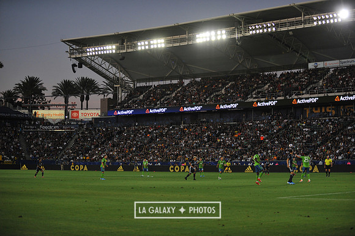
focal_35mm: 70
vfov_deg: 19.4
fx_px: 690
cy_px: 118
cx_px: 178
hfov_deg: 28.9
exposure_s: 1/2500
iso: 1600
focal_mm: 70
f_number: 2.8
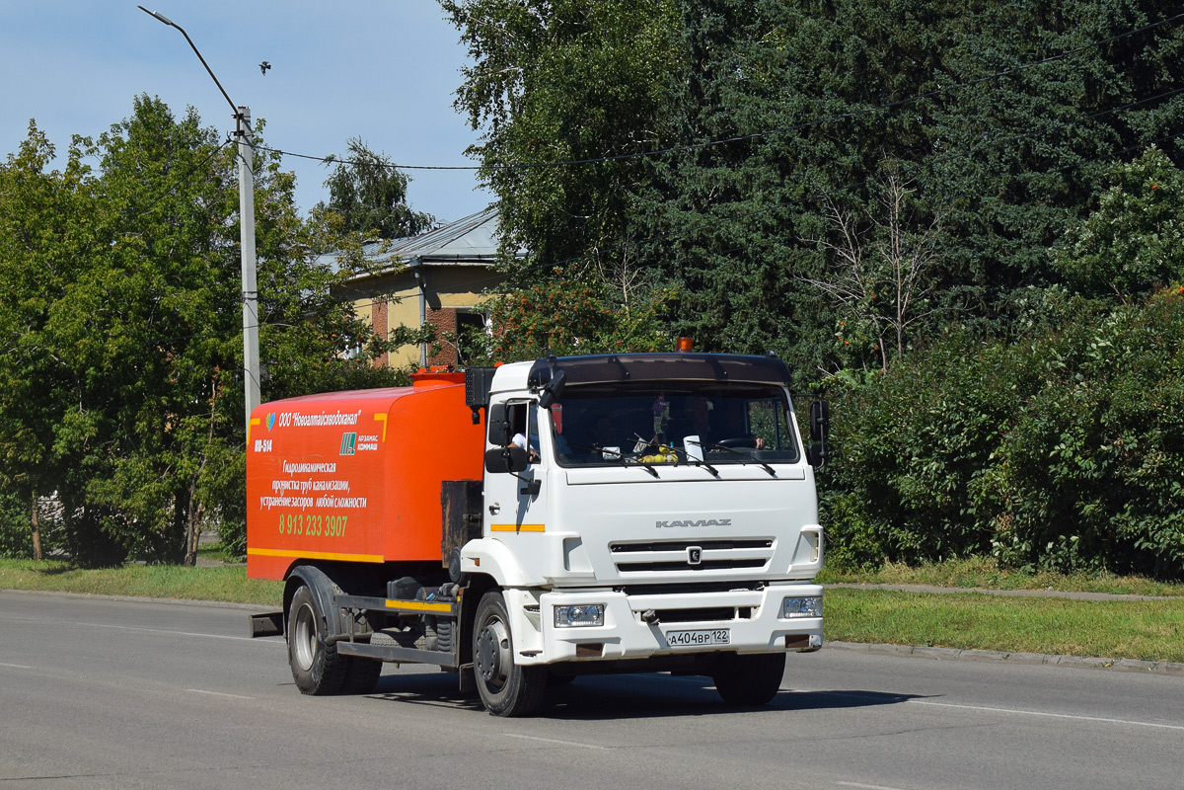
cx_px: 592
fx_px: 2713
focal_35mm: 82
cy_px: 395
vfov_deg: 16.6
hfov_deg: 24.6
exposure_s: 1/1250
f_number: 7.1
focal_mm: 55
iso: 200
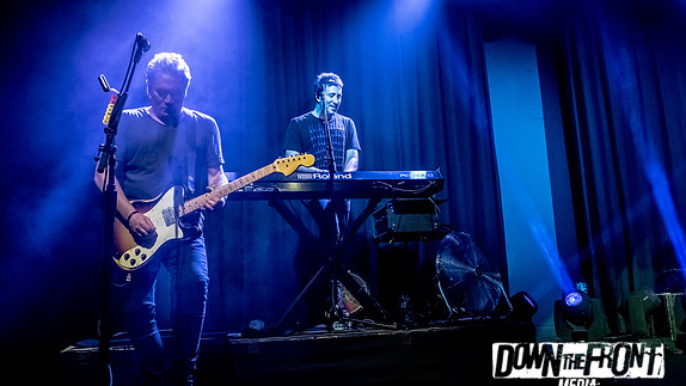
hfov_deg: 59.5
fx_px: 600
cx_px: 350
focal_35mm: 33
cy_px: 169
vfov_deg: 35.6
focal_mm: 14
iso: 1600
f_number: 4
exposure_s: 1/200
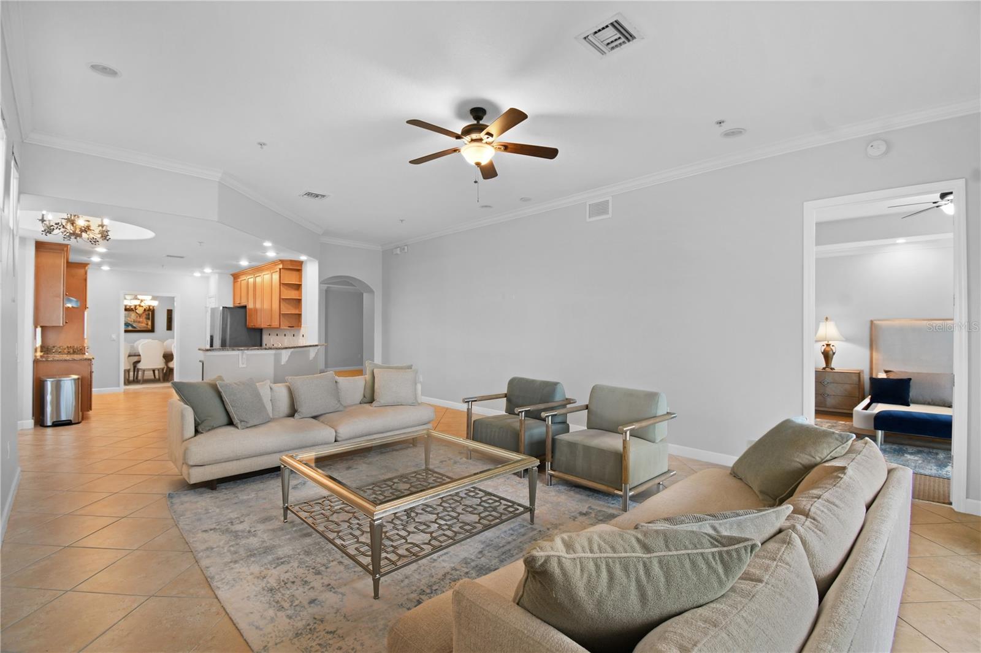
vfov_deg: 77.3
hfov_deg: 100.4
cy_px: 326
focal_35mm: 15
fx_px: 409
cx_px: 490
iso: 100
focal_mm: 10
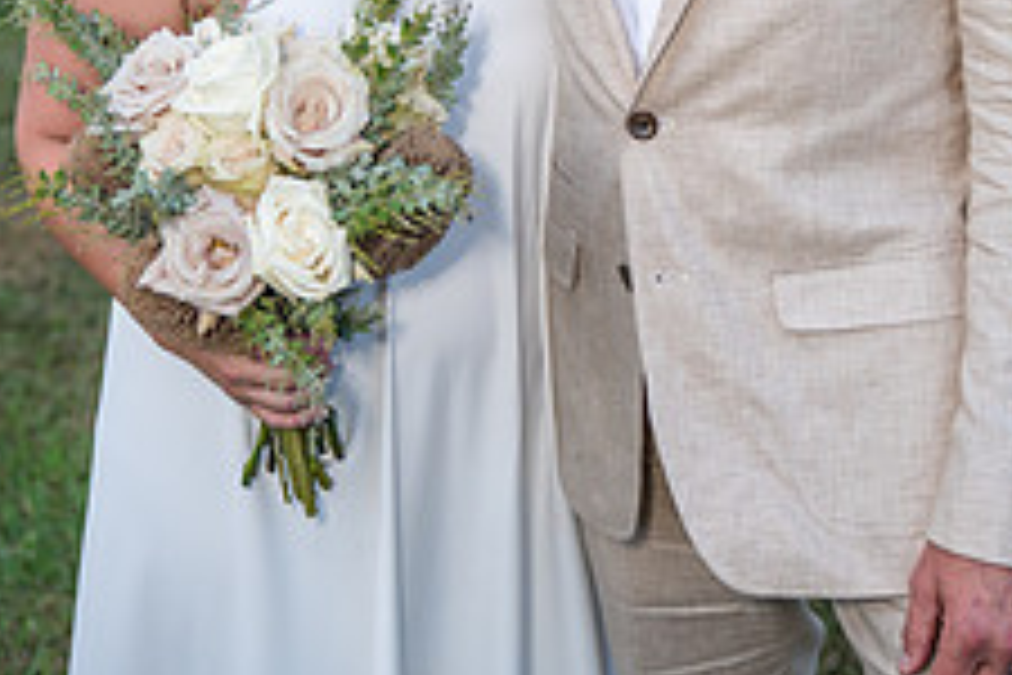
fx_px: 2305
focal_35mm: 82
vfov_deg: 16.1
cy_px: -94
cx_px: 567
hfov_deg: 24.7
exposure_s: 1/125
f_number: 2.8
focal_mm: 41
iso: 400
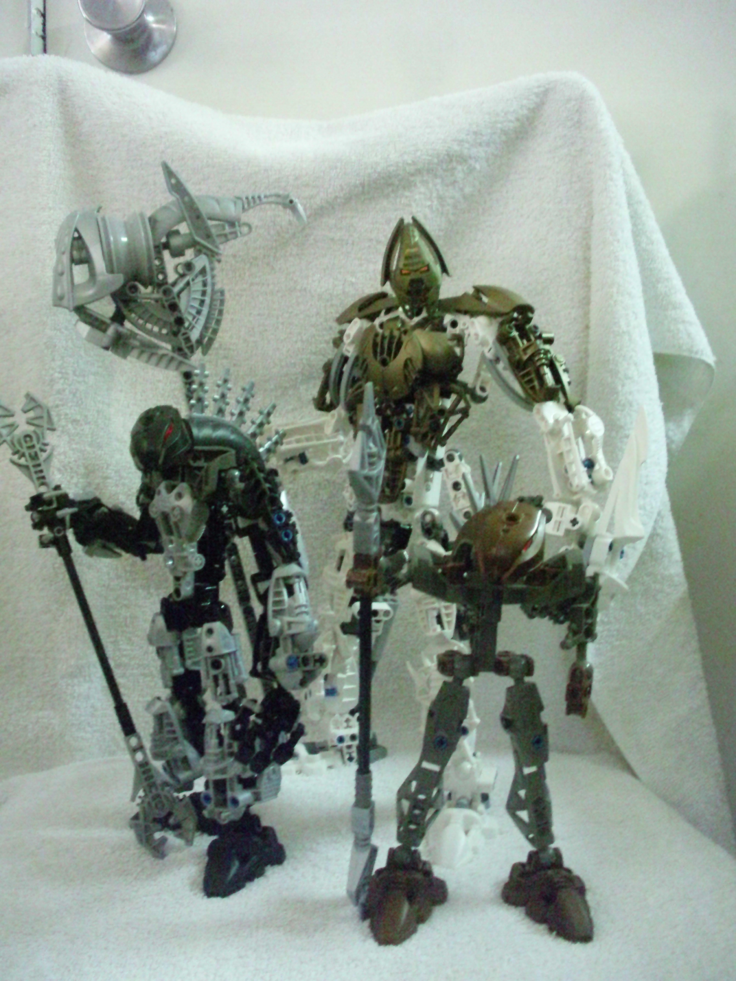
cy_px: 490
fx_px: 1077
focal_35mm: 38
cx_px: 368
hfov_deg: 37.7
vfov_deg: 49.0
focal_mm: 6.3
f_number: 3.1
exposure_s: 1/21
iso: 1600
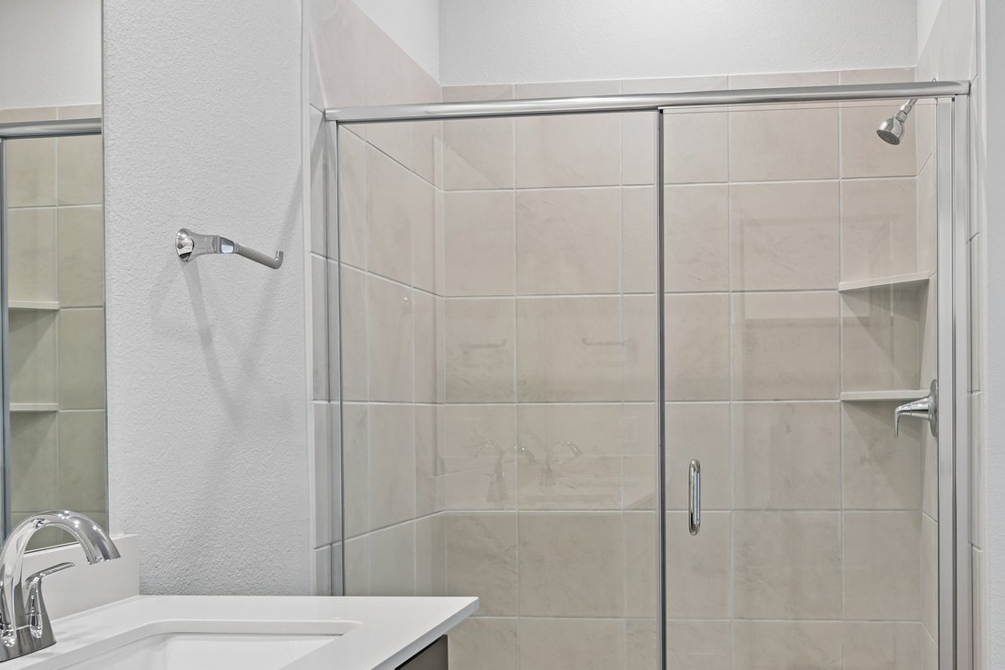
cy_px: 409
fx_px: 1033
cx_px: 658
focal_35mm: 37
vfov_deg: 35.8
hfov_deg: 51.1
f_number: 8
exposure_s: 1/15
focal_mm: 20
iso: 400
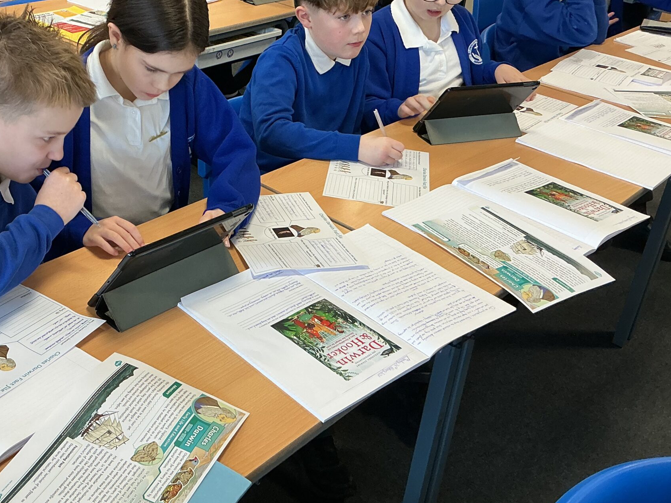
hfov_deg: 42.3
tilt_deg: -26.7
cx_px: 215
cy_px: 177
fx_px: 853
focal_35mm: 44
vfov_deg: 32.7
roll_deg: -4.4
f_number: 1.8
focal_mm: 3
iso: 64
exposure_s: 1/60
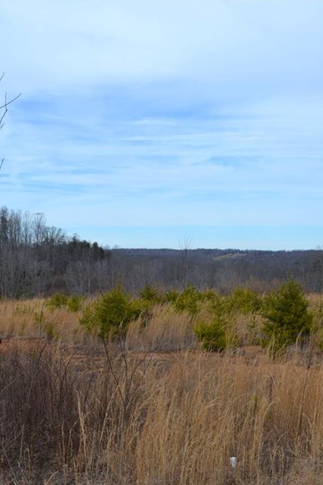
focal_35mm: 50
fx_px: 674
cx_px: 135
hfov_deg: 26.9
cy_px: 242
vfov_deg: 39.6
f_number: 7.1
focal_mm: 22
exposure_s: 1/200
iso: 100
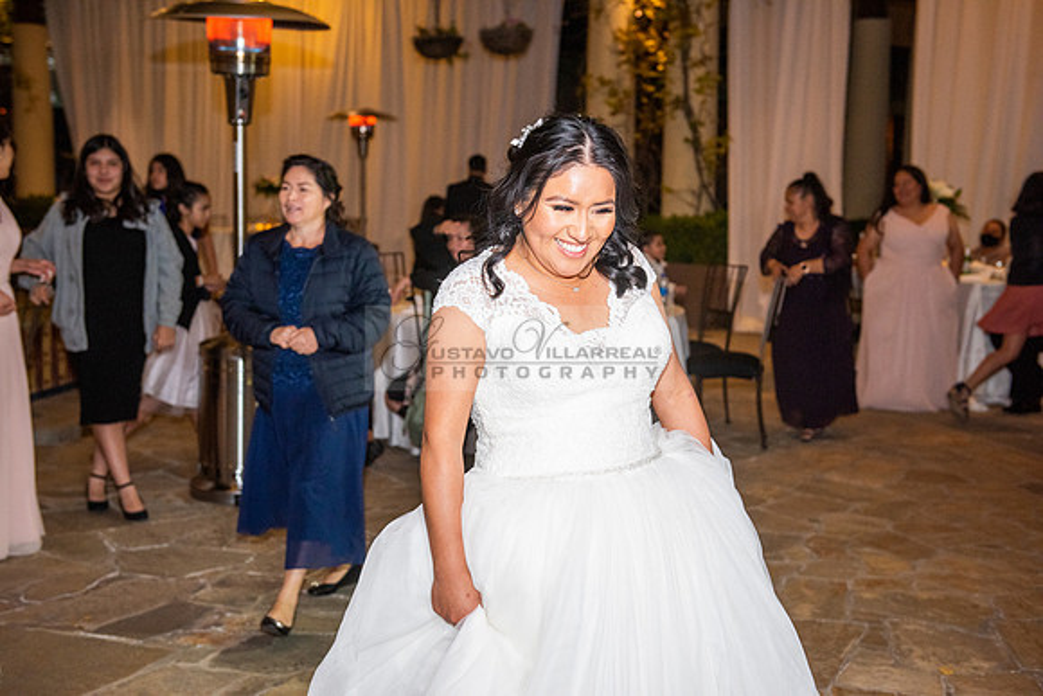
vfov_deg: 28.1
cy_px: 348
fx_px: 1391
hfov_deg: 41.1
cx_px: 522
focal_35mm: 48
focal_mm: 48
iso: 1600
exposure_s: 1/160
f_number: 4
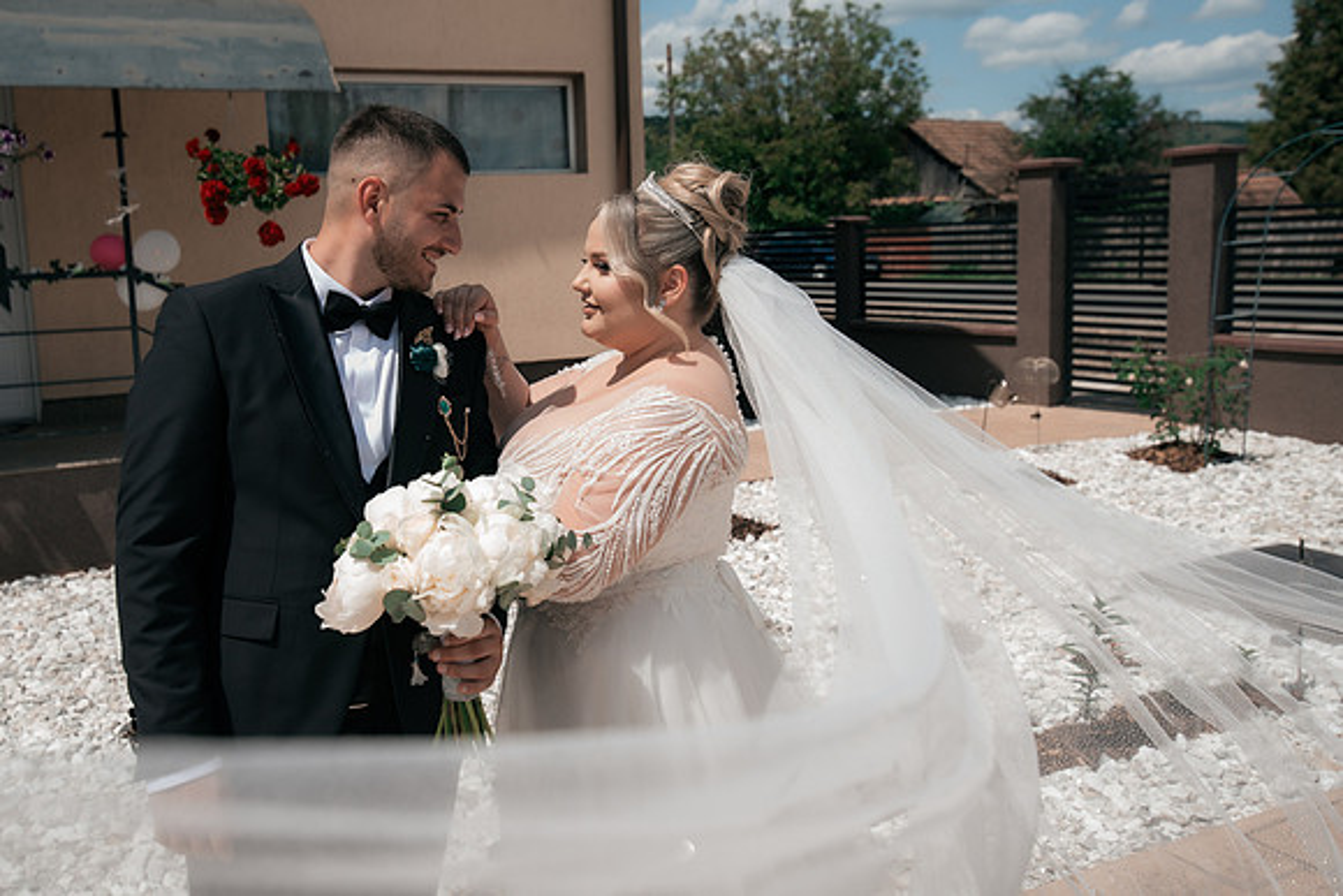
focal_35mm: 32
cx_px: 577
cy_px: 385
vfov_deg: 41.1
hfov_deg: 58.5
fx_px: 1192
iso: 320
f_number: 4
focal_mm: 28
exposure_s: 1/2500
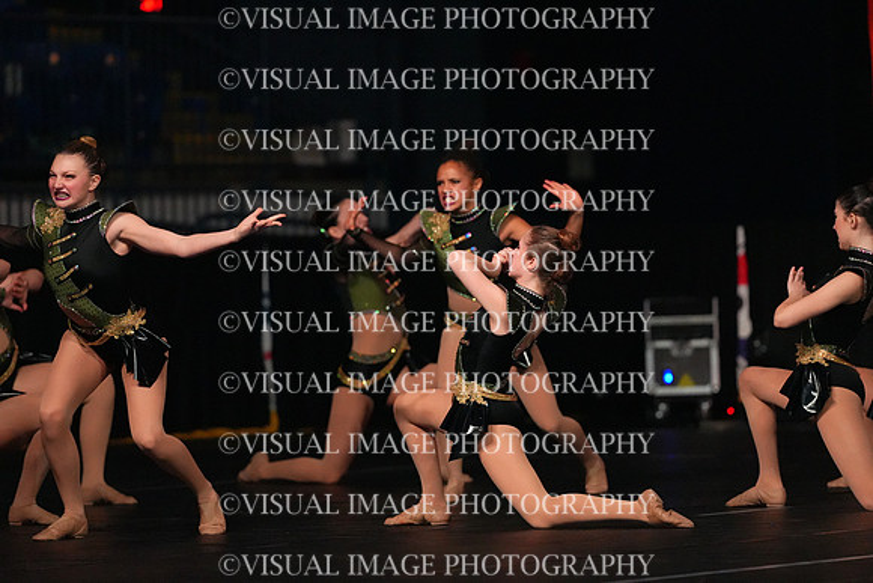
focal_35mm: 300
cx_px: 436
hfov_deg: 6.9
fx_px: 7276
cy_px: 292
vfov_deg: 4.6
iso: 16000
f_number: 3.5
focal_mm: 300
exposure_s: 1/1250
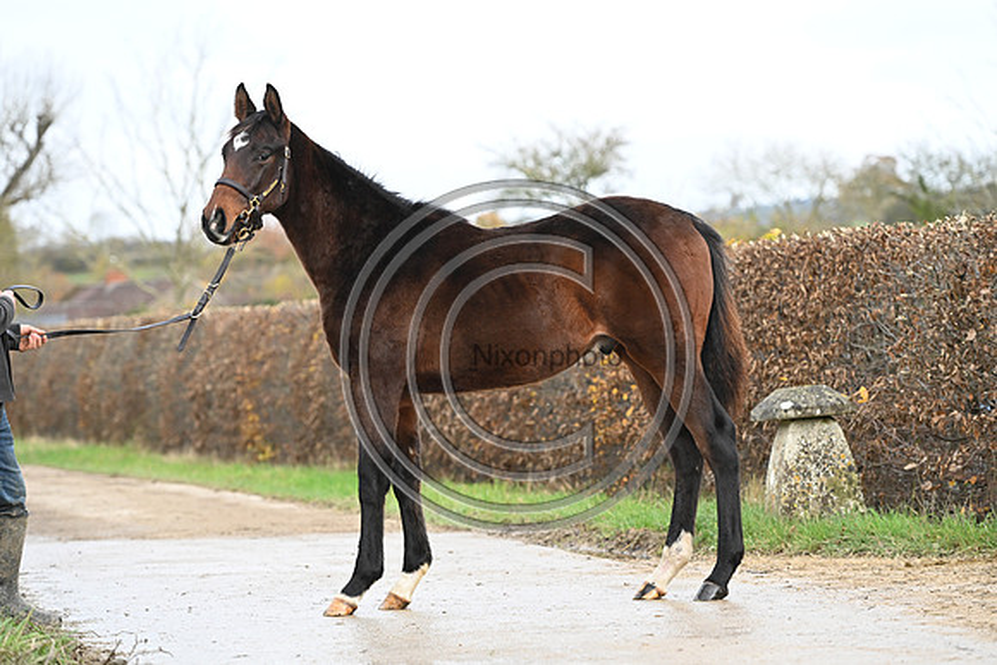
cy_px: 332
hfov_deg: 15.2
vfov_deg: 10.2
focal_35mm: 135
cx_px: 498
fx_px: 3739
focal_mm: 135
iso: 2000
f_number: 4
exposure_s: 1/1000
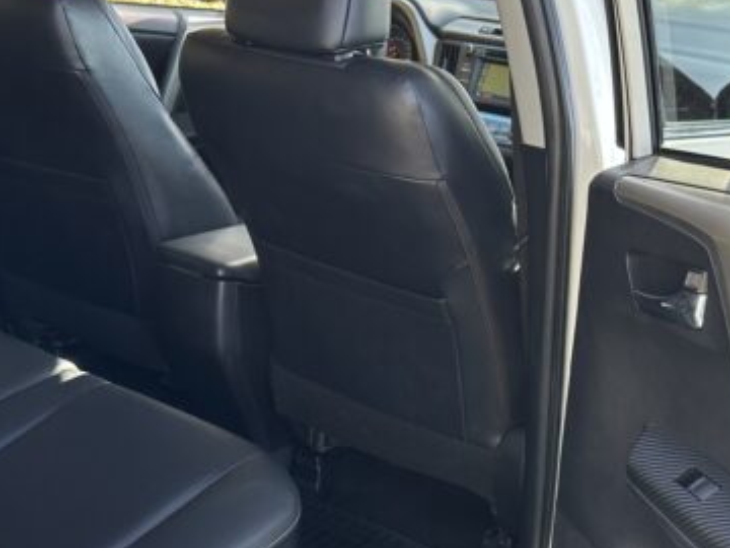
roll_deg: -7.7
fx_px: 1118
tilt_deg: -23.3
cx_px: 493
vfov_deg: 26.7
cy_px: 484
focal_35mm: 53
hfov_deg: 35.8
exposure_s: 1/125
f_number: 1.78
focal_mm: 6.86
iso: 100
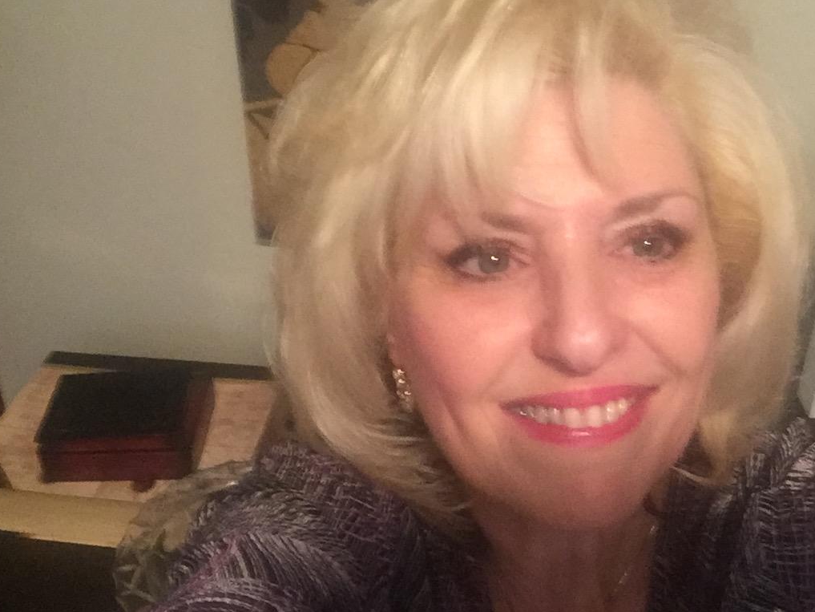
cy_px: 255
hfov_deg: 47.8
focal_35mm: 39
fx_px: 918
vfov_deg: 36.7
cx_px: 438
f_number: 2.2
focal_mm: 2.65
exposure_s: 1/17
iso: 320
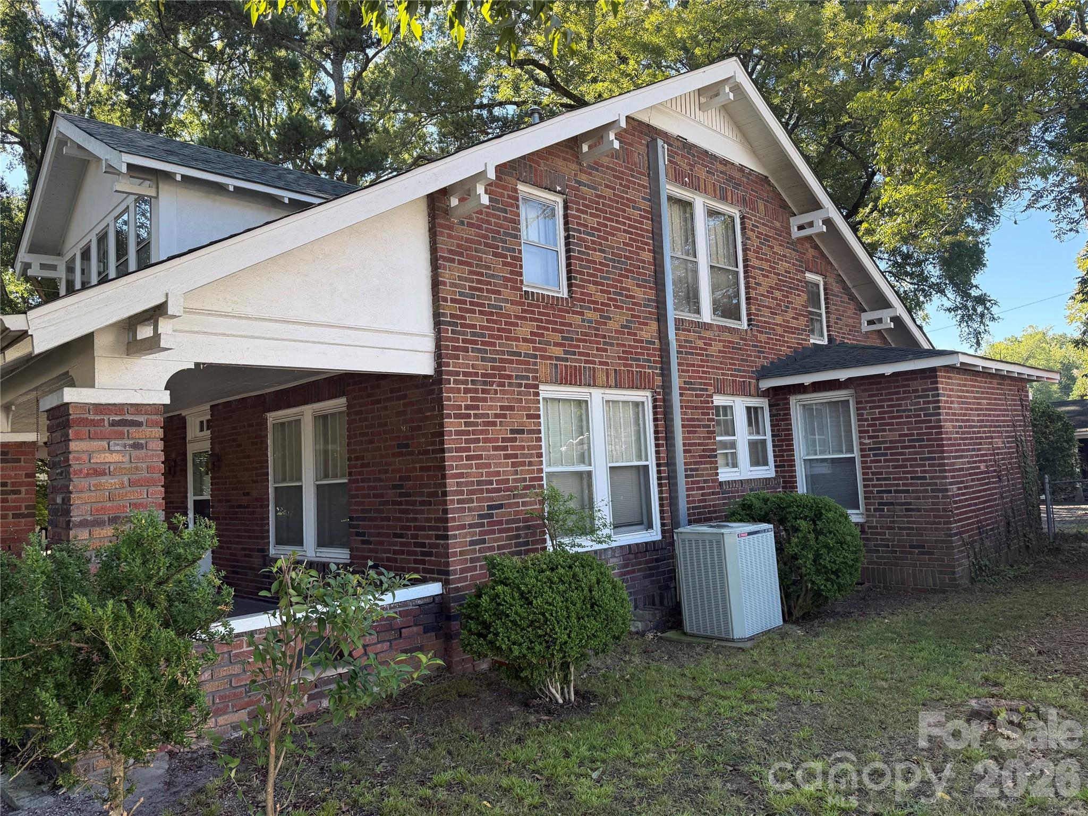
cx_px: 544
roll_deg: +3.3
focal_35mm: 24
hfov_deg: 71.6
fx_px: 754
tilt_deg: +6.3
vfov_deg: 56.8
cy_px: 408
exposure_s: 1/627
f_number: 1.78
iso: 100
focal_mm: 6.76
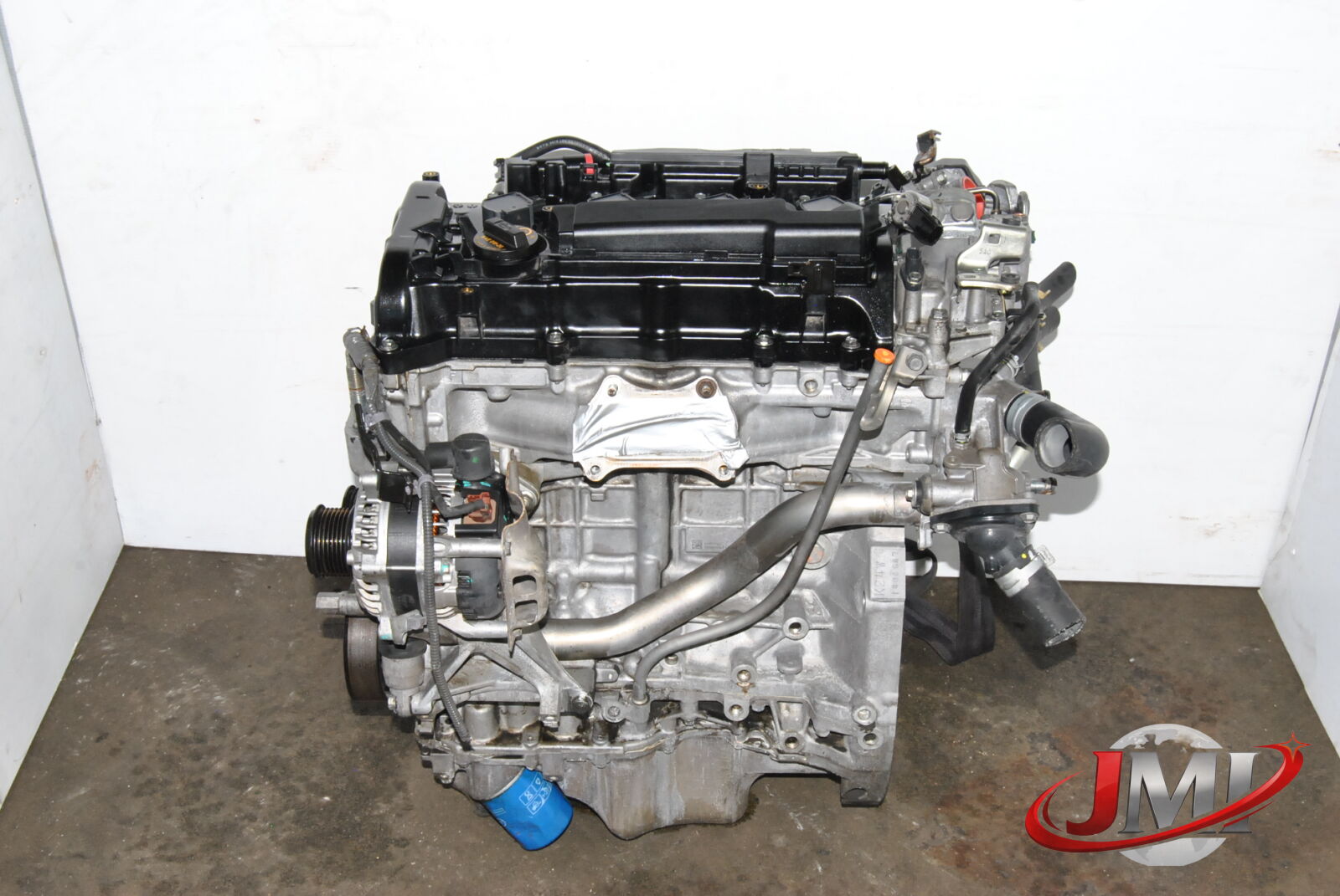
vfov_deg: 34.3
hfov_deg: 49.5
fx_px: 1453
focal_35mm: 39
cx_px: 670
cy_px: 448
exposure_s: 1/80
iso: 800
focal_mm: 26
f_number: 14
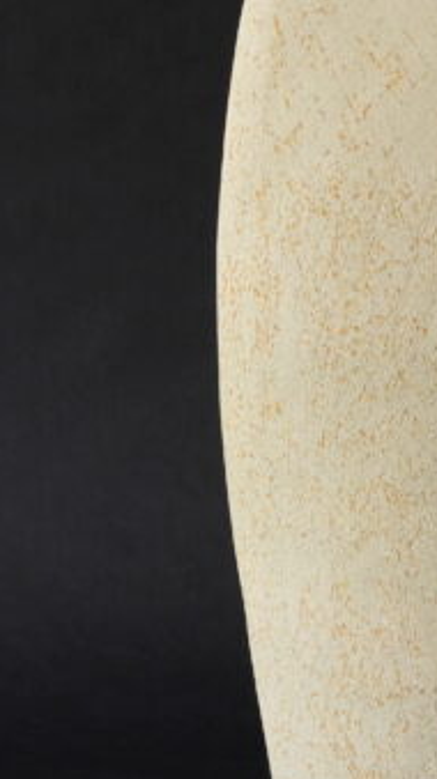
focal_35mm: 164
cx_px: 489
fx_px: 3388
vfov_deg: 13.1
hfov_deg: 7.3
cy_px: 154
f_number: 9
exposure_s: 1/10
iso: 200
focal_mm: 35
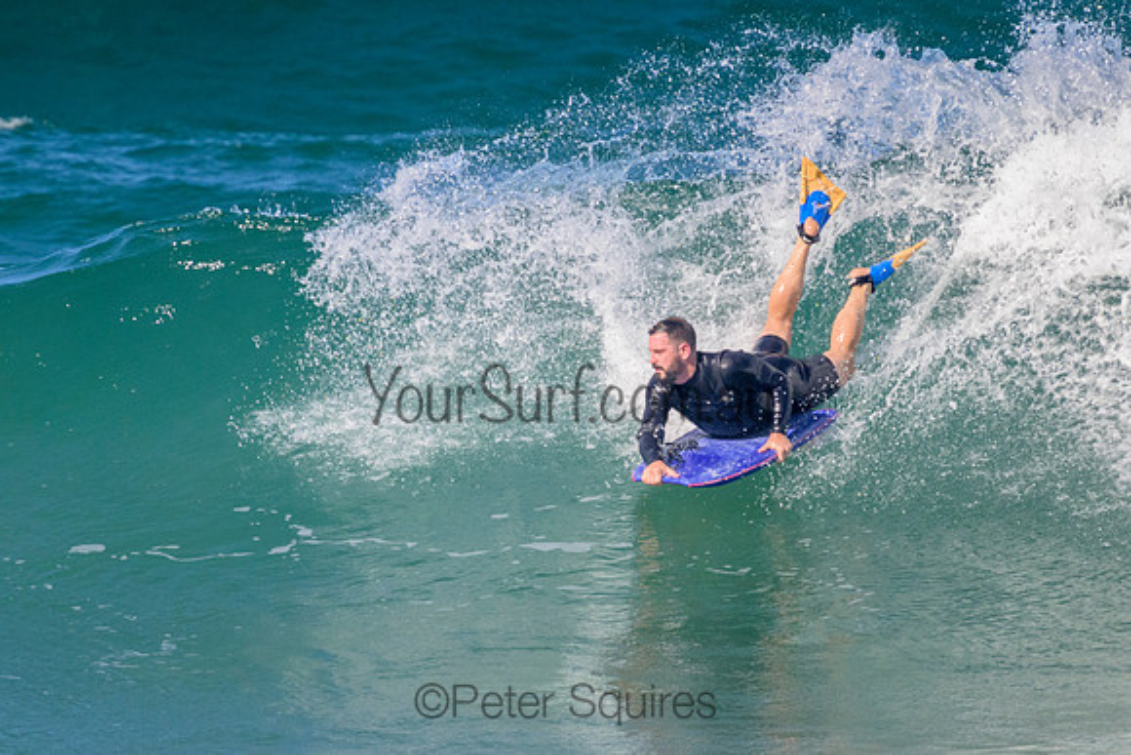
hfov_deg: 1.9
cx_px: 547
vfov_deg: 1.3
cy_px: 449
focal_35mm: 1095
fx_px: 34408
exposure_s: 1/2000
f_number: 11
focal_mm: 800
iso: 2000
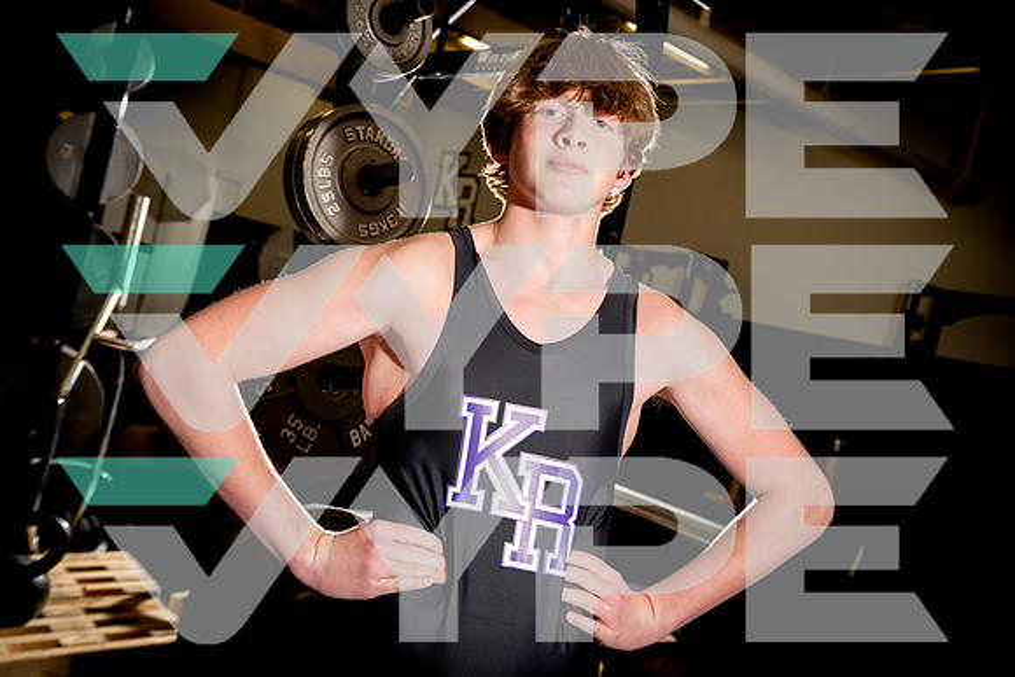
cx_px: 508
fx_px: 959
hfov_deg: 55.8
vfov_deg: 38.9
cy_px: 338
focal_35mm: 34
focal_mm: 34
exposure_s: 1/250
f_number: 5
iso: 500
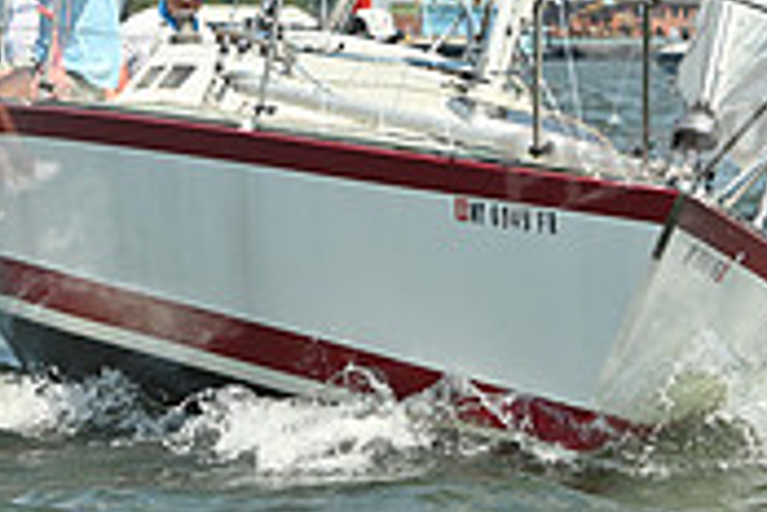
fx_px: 7094
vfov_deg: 4.1
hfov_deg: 6.2
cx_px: 269
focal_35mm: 333
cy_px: -60
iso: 320
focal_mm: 100
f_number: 9
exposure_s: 1/1250
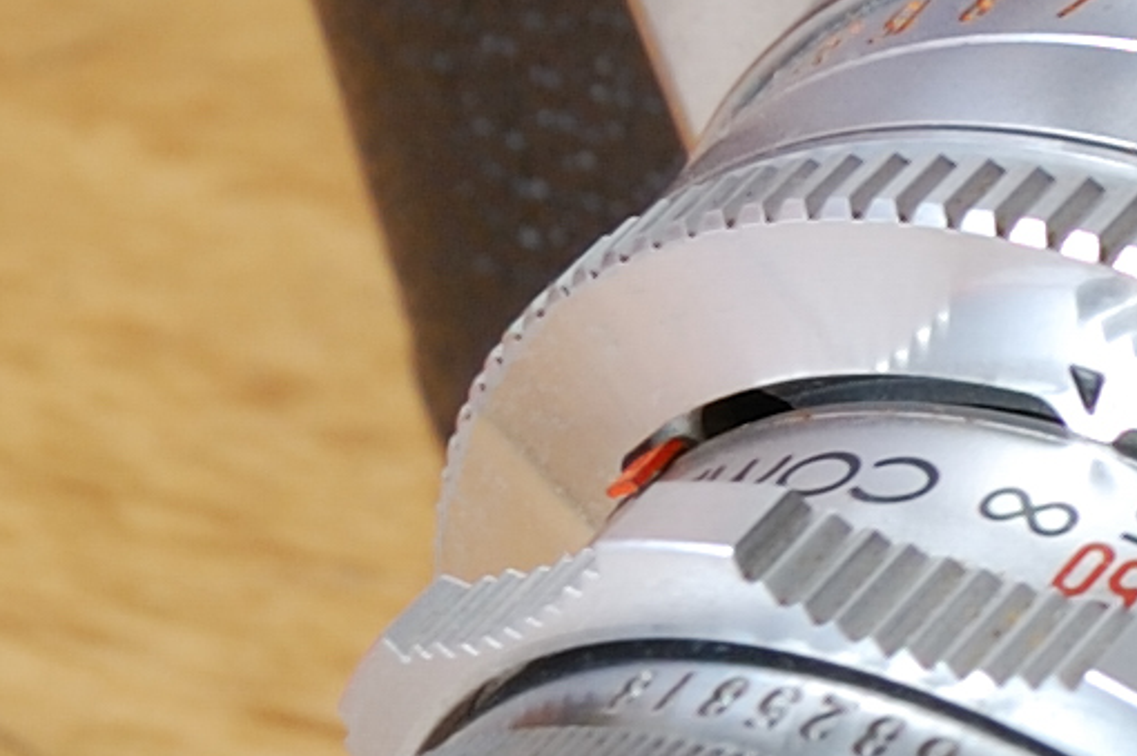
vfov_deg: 7.7
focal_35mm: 177
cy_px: 56
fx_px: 5585
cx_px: 2020
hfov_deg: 10.9
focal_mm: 20
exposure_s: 1
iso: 200
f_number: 10
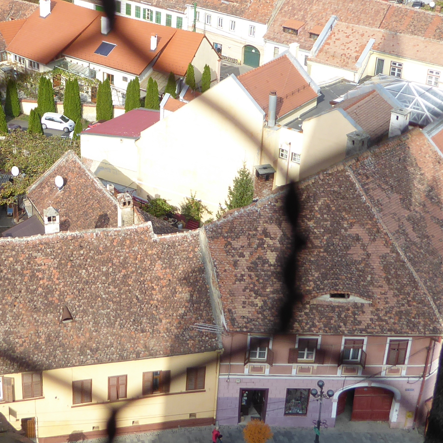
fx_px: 869
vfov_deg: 28.4
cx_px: 121
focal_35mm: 60
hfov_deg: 28.3
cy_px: 138
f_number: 3.3
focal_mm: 4.3
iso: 80
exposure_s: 1/500
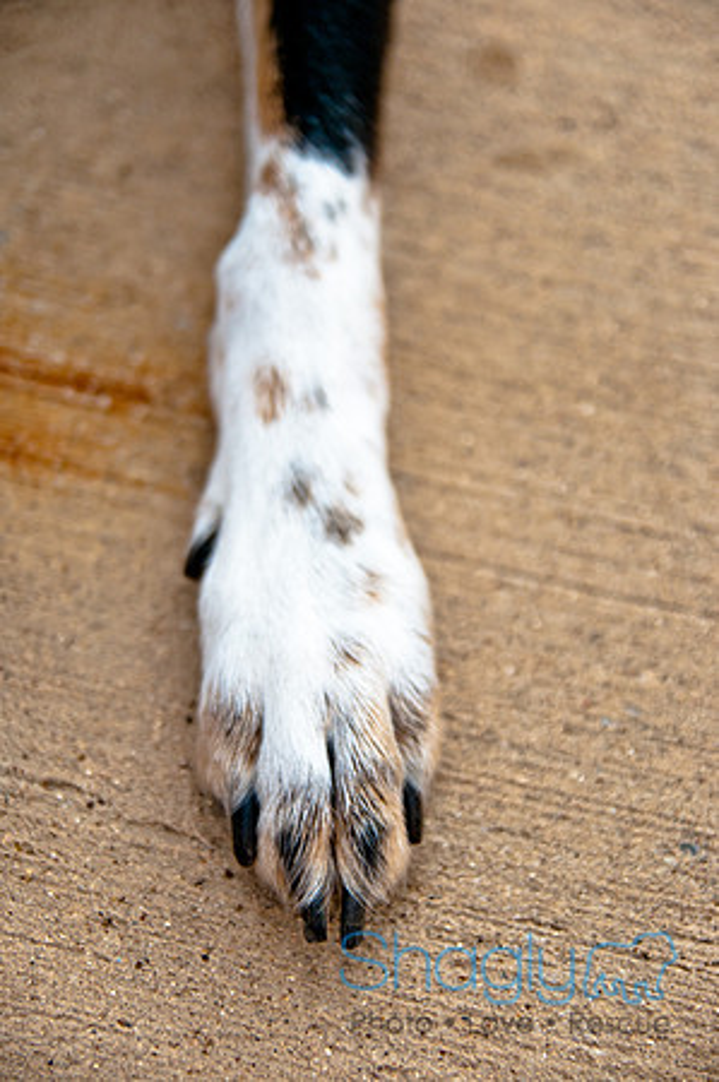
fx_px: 2027
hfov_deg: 20.1
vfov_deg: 29.9
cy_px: 541
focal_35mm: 68
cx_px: 360
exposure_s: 1/3200
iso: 400
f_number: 2.8
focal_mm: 45
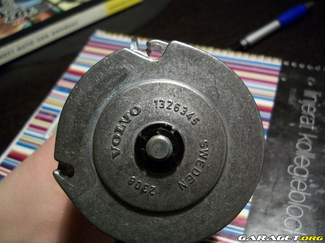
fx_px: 329
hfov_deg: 52.6
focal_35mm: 35
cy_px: 122
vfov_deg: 40.7
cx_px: 162
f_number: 3.1
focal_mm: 6.3
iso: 320
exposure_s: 1/8
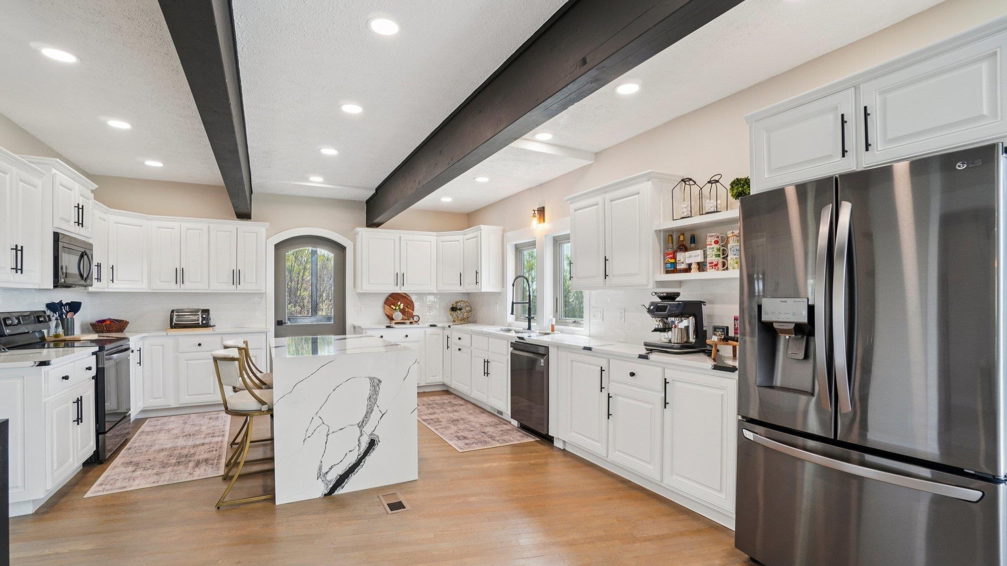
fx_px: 427
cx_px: 499
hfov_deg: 99.4
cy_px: 307
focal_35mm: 16
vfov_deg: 67.0
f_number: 8
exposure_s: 1/30
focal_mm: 10
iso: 320
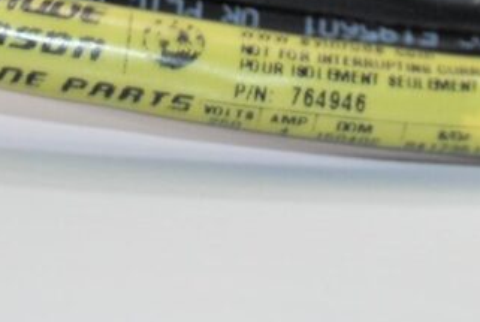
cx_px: 291
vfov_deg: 5.0
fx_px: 3618
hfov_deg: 7.6
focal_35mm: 271
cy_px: -316
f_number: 5
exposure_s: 1/60
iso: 100
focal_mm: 36
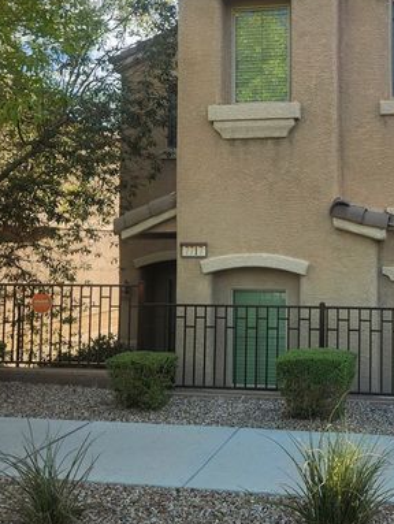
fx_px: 606
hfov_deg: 34.5
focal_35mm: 40
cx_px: 332
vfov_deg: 46.6
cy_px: 221
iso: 20
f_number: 1.8
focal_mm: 5.4
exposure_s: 1/864
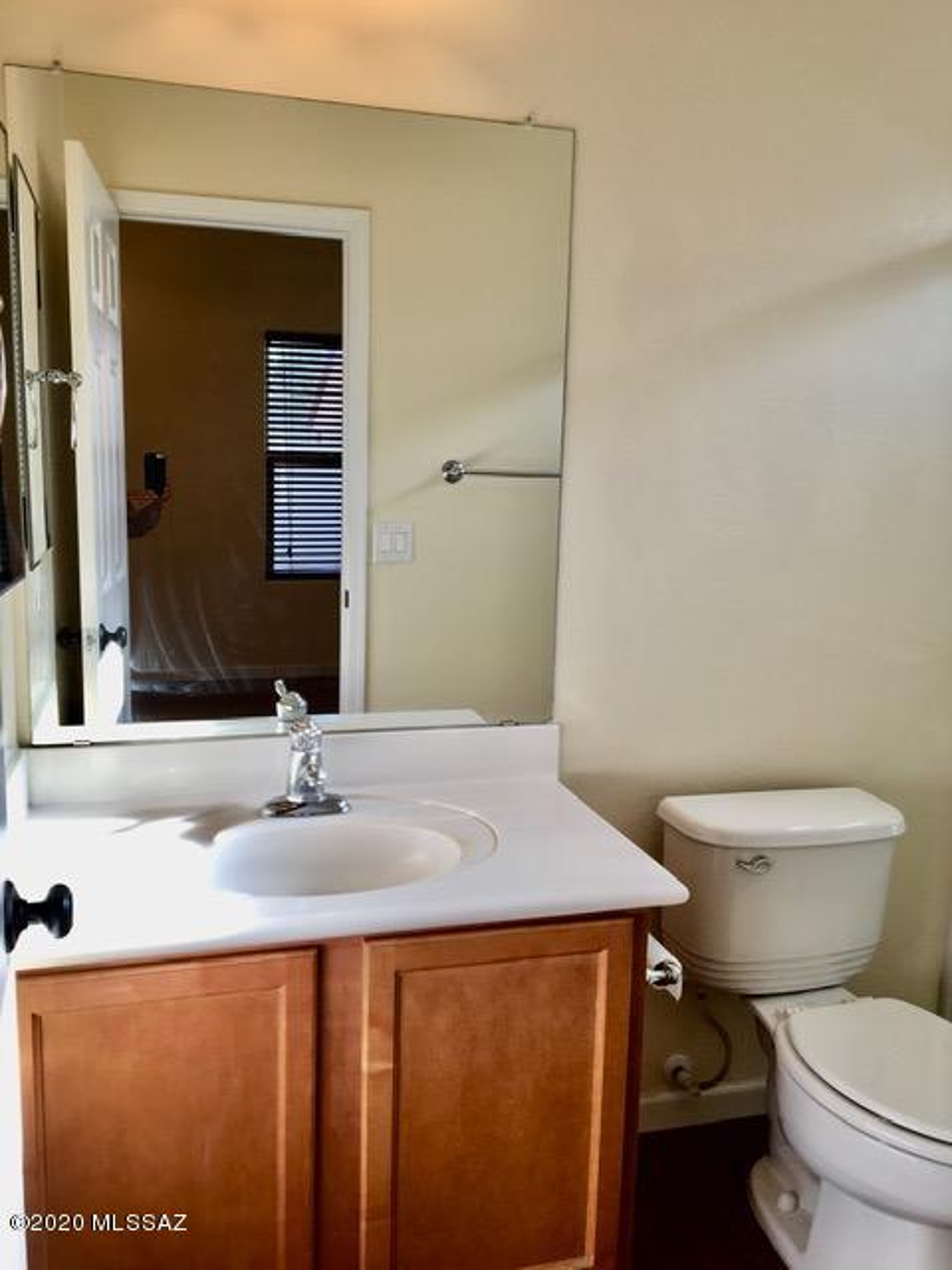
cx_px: 476
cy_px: 635
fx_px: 1063
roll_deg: -2.9
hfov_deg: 48.2
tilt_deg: -9.2
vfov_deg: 61.7
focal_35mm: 29
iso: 25
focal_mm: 4.15
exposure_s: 1/100
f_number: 2.2
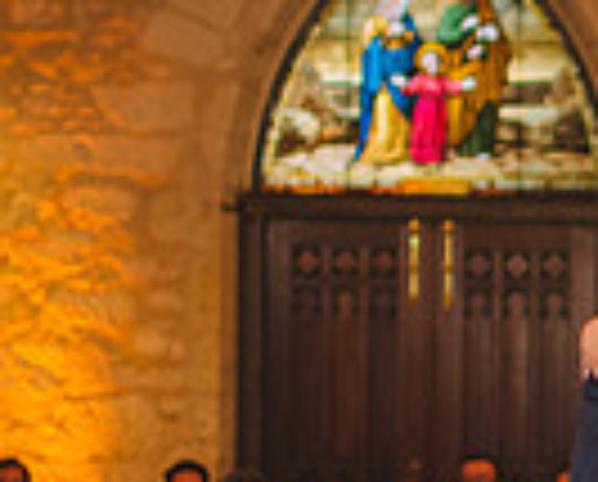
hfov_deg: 9.2
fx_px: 3601
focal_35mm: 203
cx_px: 958
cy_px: 464
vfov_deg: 7.6
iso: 1000
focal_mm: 35
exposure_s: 1/200
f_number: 2
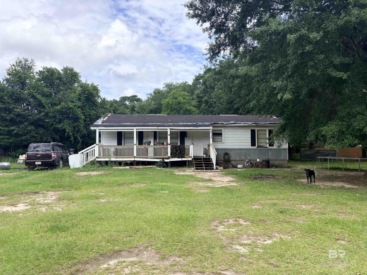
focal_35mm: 26
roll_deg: +0.5
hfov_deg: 67.3
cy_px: 138
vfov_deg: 53.1
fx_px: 276
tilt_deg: +3.7
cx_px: 184
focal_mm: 5.96
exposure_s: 1/2451
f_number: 1.6
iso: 50
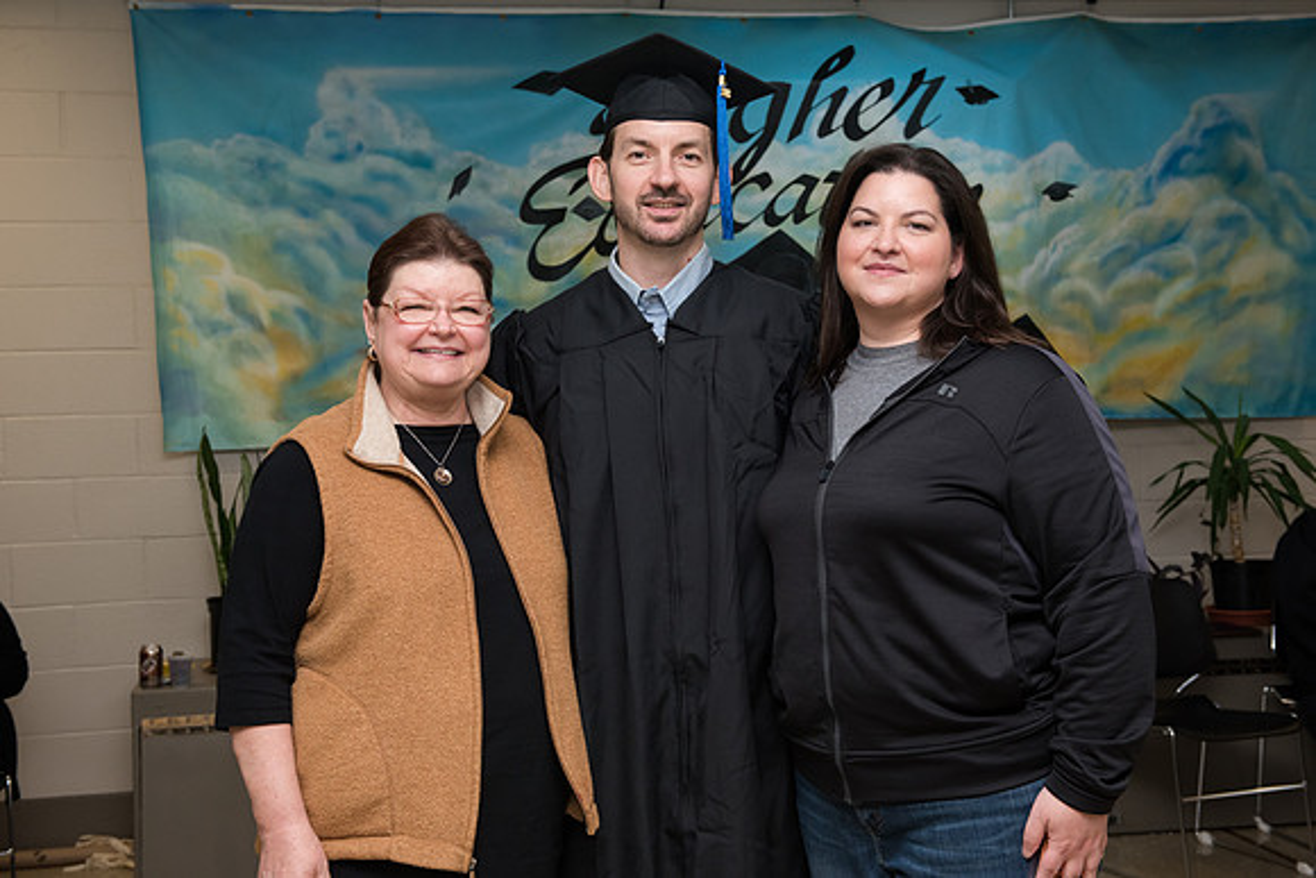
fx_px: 1828
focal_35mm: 50
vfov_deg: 27.0
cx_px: 658
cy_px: 439
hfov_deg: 39.6
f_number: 7.1
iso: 1600
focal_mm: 50
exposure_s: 1/160
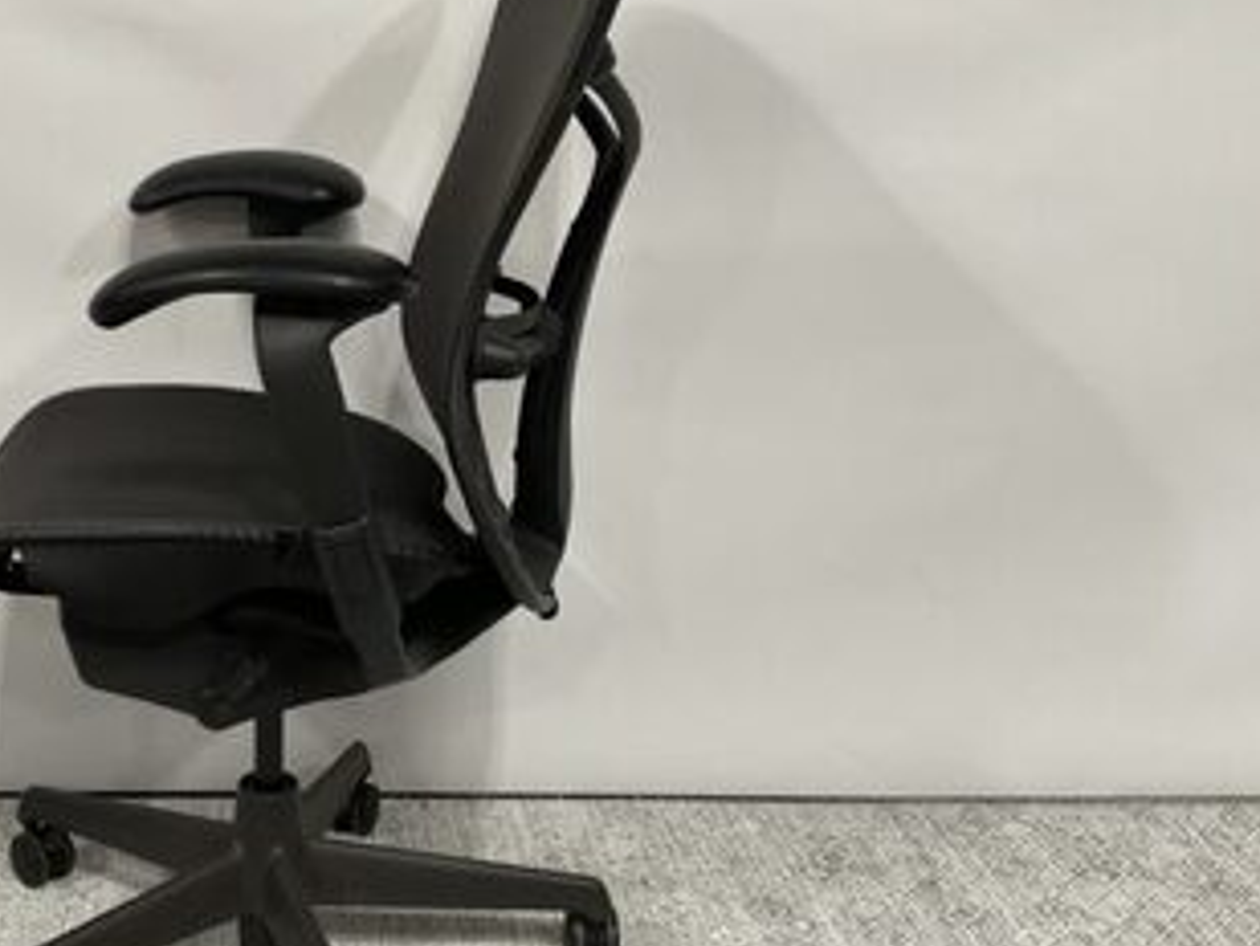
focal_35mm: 47
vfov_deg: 30.9
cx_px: 343
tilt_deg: -17.7
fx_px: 1711
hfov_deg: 39.5
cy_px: 508
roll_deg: -2.4
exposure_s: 1/60
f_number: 1.8
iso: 80
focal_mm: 3
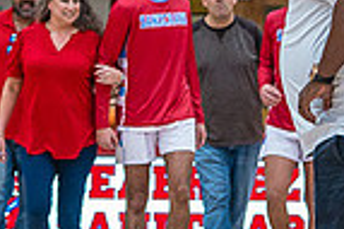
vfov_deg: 4.1
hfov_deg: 6.2
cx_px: 161
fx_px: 3169
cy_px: 34
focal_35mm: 332
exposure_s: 1/320
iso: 2000
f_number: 4
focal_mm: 82
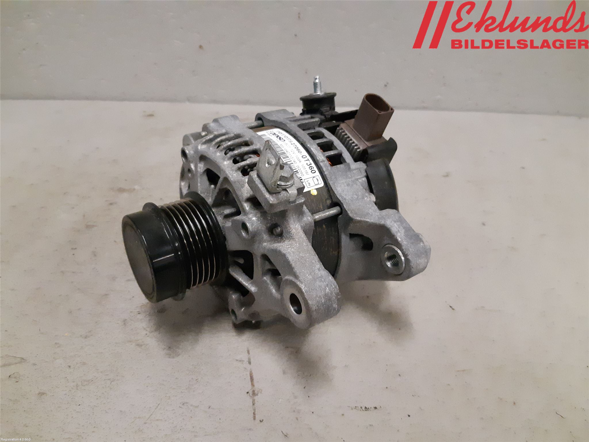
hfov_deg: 67.3
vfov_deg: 53.1
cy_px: 221
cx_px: 294
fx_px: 442
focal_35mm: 26
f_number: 1.7
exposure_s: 1/247
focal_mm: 3.93
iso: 800
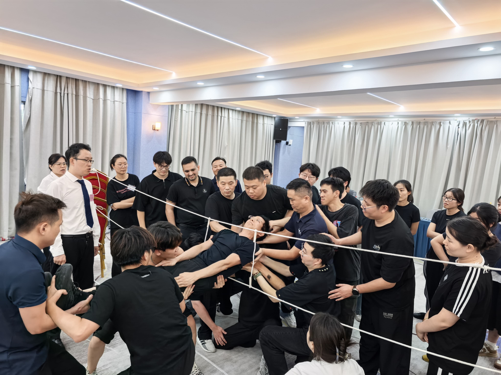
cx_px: 250
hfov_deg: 71.6
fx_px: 347
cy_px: 188
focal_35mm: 24
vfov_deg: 56.8
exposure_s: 1/100
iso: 50
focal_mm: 5.34
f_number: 1.6
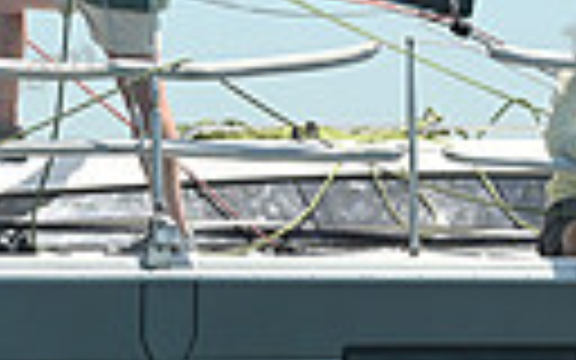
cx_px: 333
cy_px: 295
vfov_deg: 3.0
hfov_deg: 4.8
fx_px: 6876
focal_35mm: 438
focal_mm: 95
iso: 320
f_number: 8
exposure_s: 1/1000
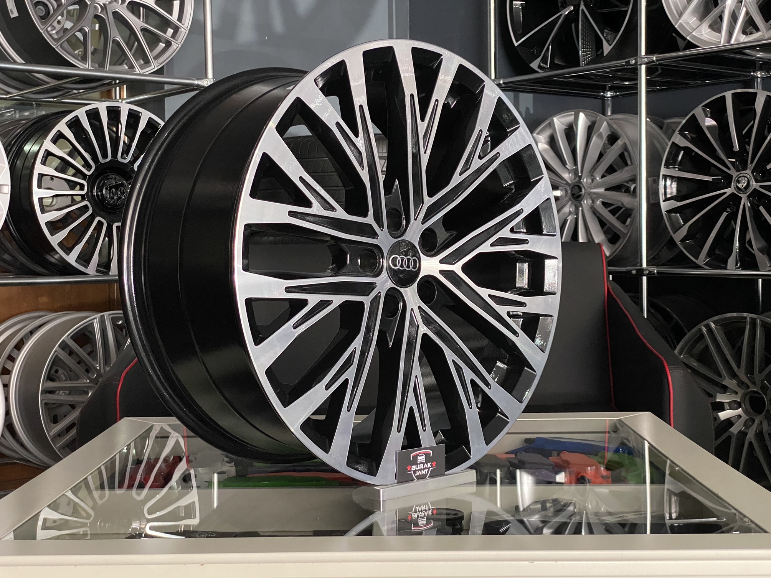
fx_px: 1181
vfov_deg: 27.5
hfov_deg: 36.2
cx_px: 383
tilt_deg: -1.9
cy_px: 293
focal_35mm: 53
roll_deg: +0.6
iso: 500
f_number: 2
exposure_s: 1/50
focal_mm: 6
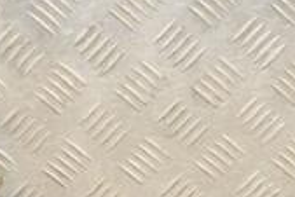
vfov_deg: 8.0
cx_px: 222
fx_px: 1394
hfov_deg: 12.0
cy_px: 256
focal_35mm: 170
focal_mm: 32
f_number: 6.3
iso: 800
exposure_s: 1/200
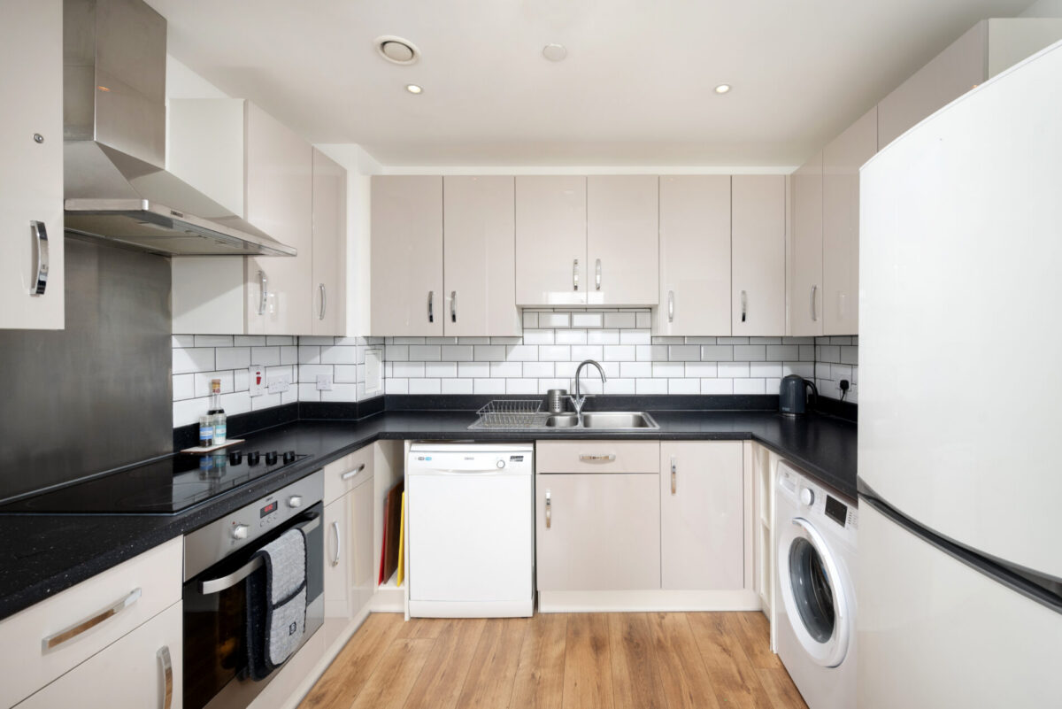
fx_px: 413
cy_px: 354
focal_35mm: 14
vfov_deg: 81.3
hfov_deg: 104.2
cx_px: 531
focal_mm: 14
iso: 400
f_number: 7.1
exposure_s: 1/50
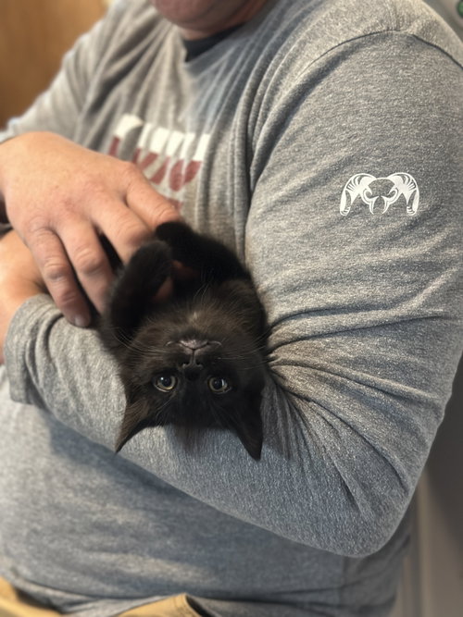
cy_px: 308
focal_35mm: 48
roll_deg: +4.4
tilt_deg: -15.0
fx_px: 856
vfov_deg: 39.7
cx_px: 232
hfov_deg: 30.3
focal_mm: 6.86
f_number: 1.78
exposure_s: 1/40
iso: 640
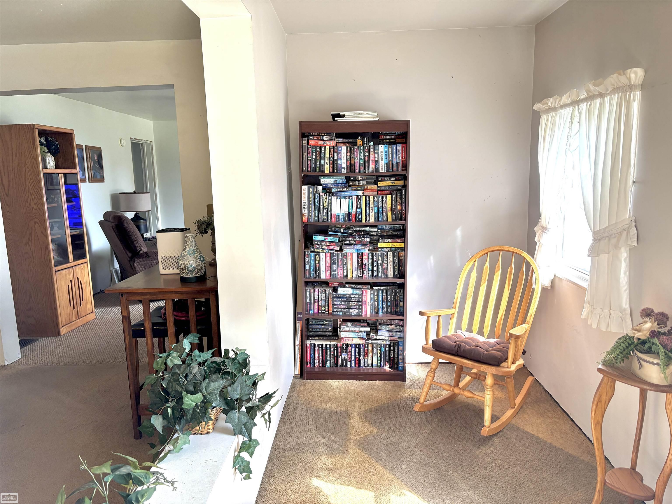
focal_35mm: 26
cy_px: 252
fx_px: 505
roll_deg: +1.4
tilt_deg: -9.7
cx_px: 336
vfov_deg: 53.1
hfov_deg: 67.3
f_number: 1.6
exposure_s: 1/120
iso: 100
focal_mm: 5.96
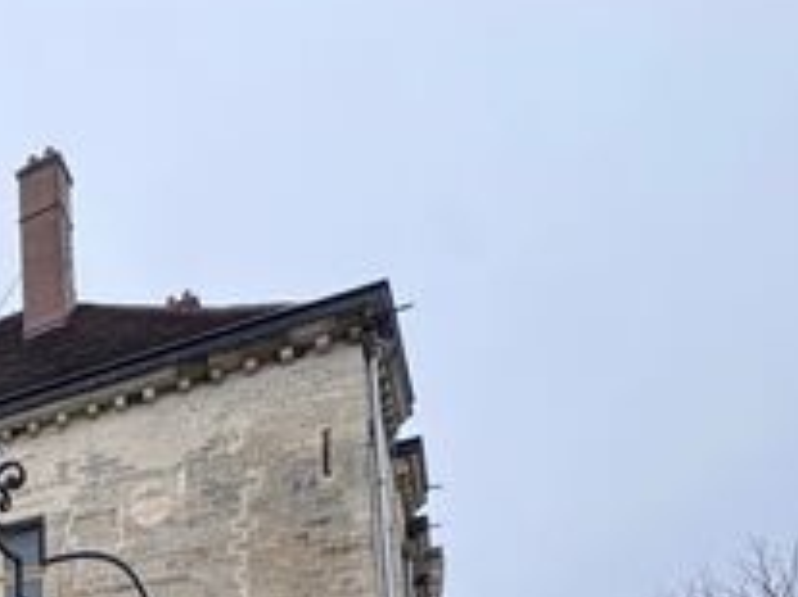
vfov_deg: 26.8
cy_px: 844
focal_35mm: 42
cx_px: -258
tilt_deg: +7.3
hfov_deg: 32.6
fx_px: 968
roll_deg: +0.4
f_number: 2.2
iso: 50
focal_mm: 2.22
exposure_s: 1/508
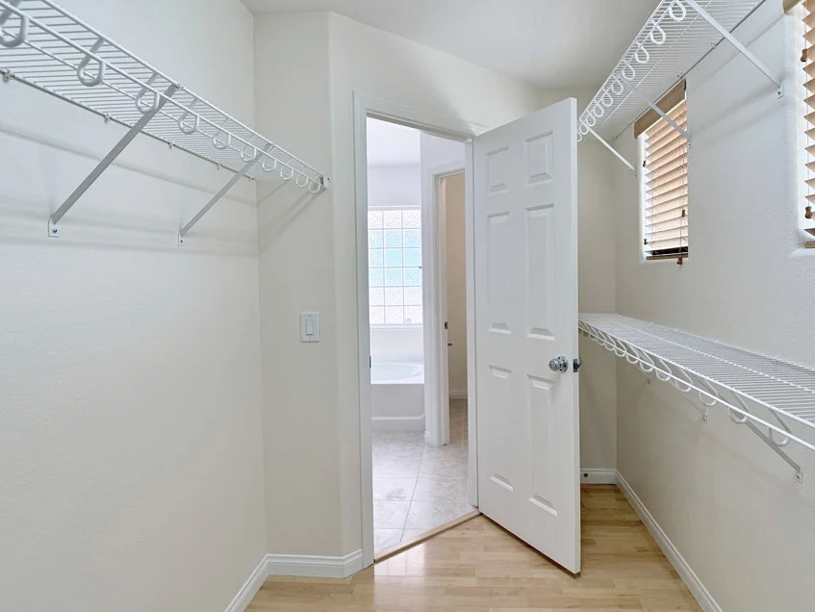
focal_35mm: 29
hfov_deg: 61.5
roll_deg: +1.2
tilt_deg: -2.4
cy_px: 282
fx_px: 683
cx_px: 446
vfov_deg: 48.2
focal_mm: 6.76
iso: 100
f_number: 1.78
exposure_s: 1/363
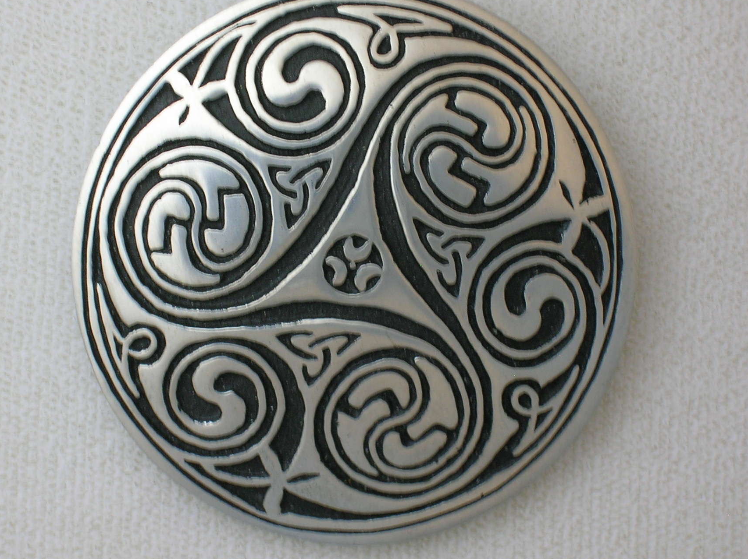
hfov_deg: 17.9
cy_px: 253
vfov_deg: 13.4
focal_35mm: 110
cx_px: 332
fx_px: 2375
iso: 50
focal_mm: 13.6
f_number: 4.3
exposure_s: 1/4.1
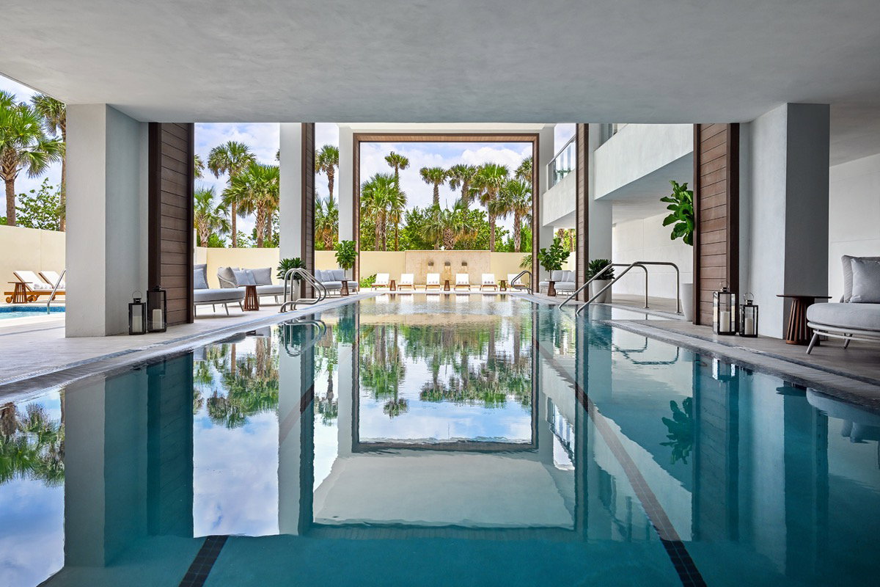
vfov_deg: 53.1
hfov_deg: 73.7
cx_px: 440
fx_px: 587
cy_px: 294
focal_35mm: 24
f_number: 16
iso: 250
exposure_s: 1/25
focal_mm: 24
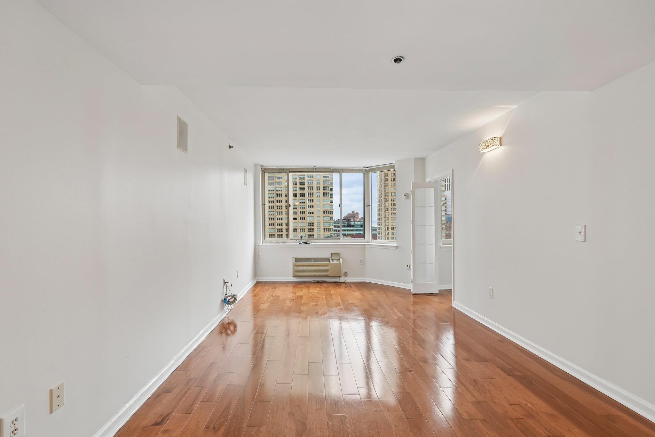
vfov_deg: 73.7
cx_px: 328
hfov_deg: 96.7
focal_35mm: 16
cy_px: 218
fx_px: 291
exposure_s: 1/60
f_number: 8
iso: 100
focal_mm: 16
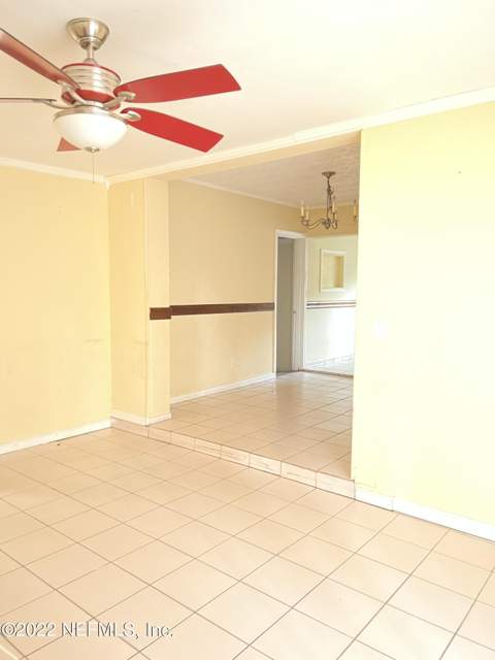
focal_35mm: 26
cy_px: 330
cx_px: 248
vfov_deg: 67.3
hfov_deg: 53.1
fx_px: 496
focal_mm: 5.7
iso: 8000
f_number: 1.5
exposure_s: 1/17
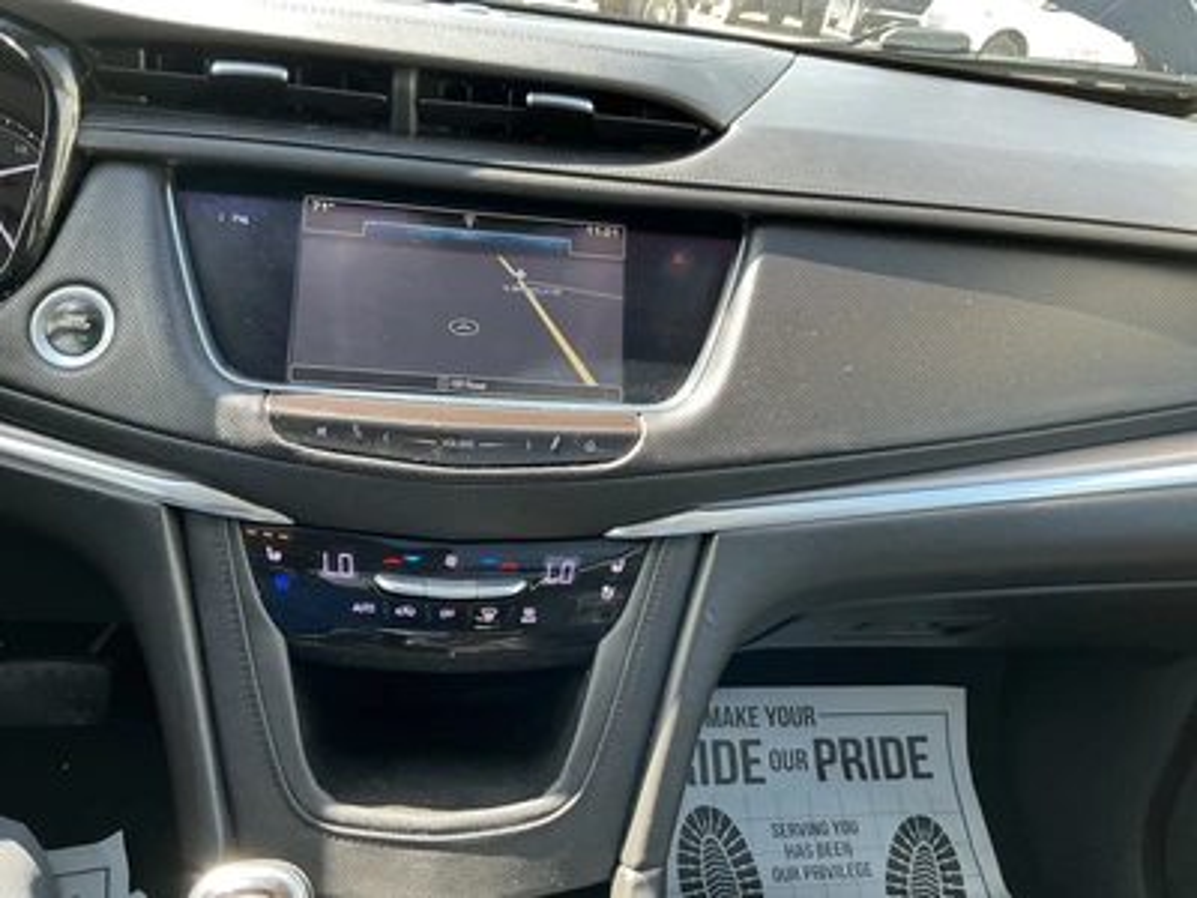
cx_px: 598
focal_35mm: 28
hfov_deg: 63.4
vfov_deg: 49.7
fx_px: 968
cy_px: 449
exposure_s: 1/122
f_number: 1.8
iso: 64
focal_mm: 3
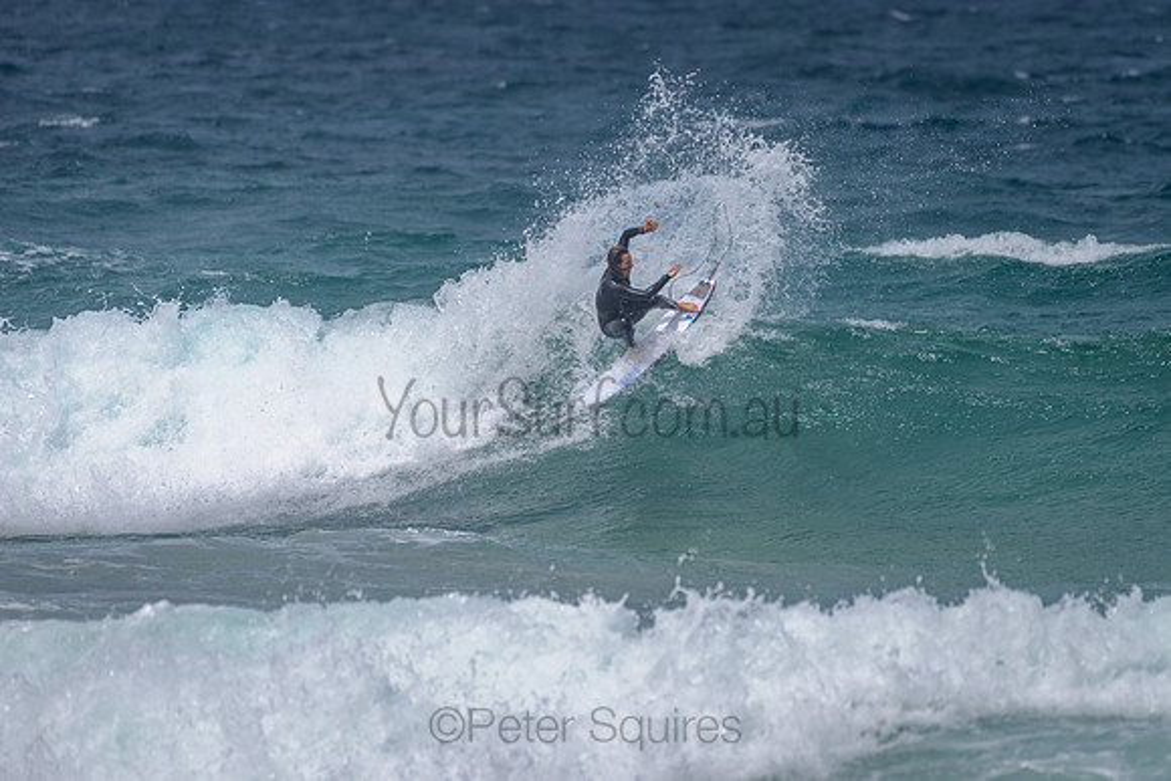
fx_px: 19955
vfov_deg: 2.2
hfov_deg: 3.4
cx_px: 718
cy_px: 322
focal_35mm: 613
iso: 80
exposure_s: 1/2000
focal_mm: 500
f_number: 5.6
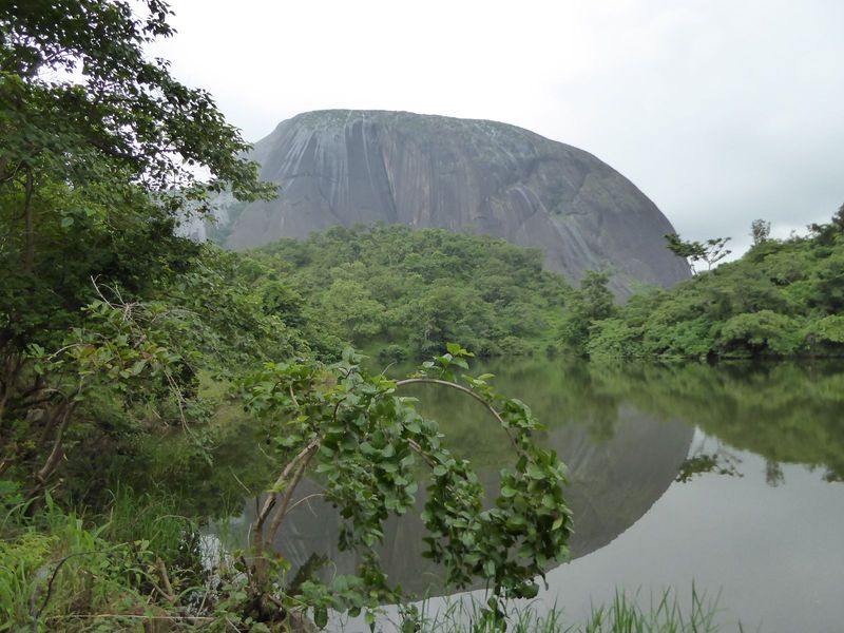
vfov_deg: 54.9
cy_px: 316
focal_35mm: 25
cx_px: 422
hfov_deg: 69.4
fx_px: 610
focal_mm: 4.3
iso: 160
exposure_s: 1/500
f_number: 3.3
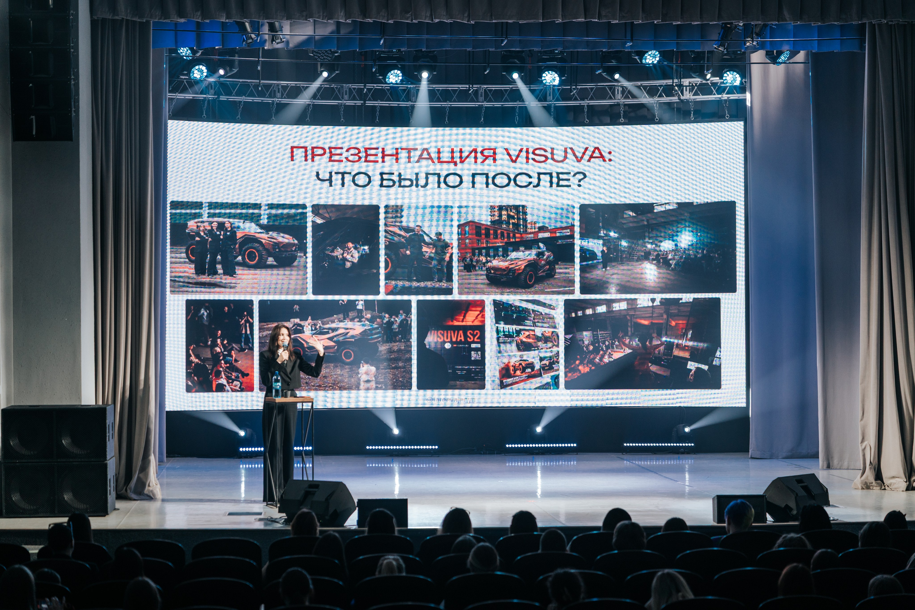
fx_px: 1906
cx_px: 458
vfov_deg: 18.2
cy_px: 305
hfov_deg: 27.0
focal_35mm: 75
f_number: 2.8
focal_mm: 75
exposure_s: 1/250
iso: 640
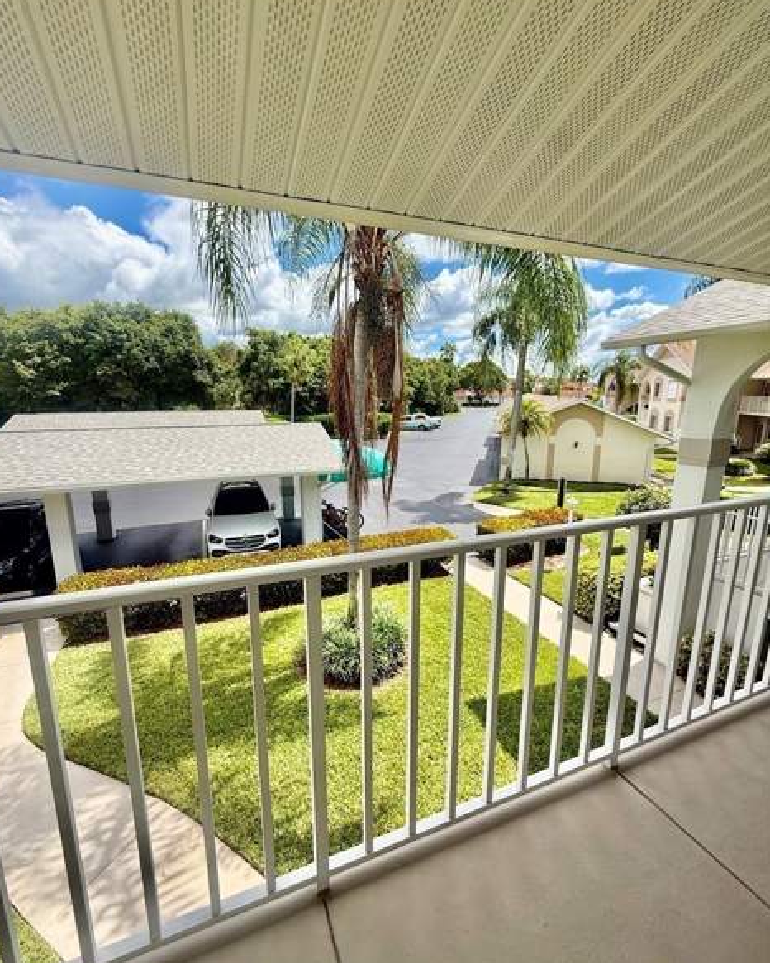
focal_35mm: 15
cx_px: 377
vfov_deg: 96.8
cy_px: 481
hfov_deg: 84.0
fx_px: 428
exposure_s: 1/1848
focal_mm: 2.22
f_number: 2.2
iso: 50
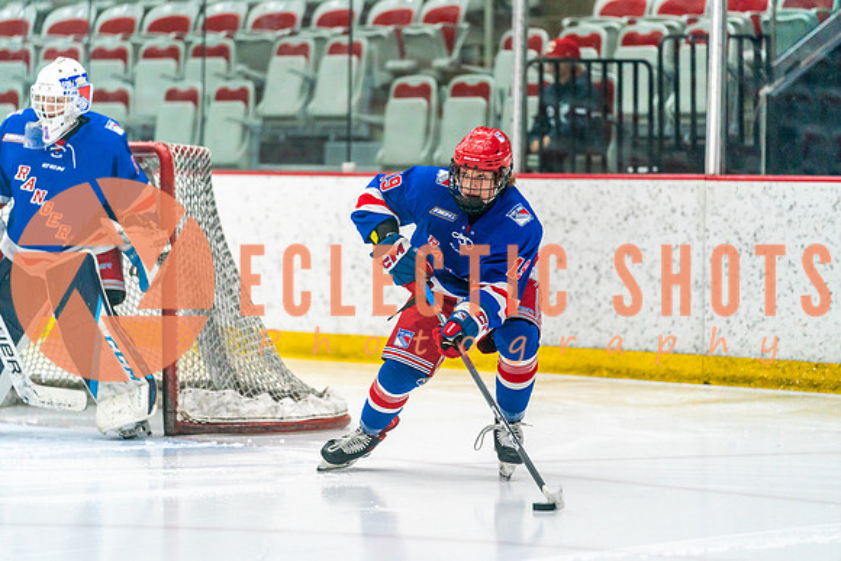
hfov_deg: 12.0
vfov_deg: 8.0
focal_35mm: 171
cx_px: 420
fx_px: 3995
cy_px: 280
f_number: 2.8
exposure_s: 1/1000
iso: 3200
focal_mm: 171
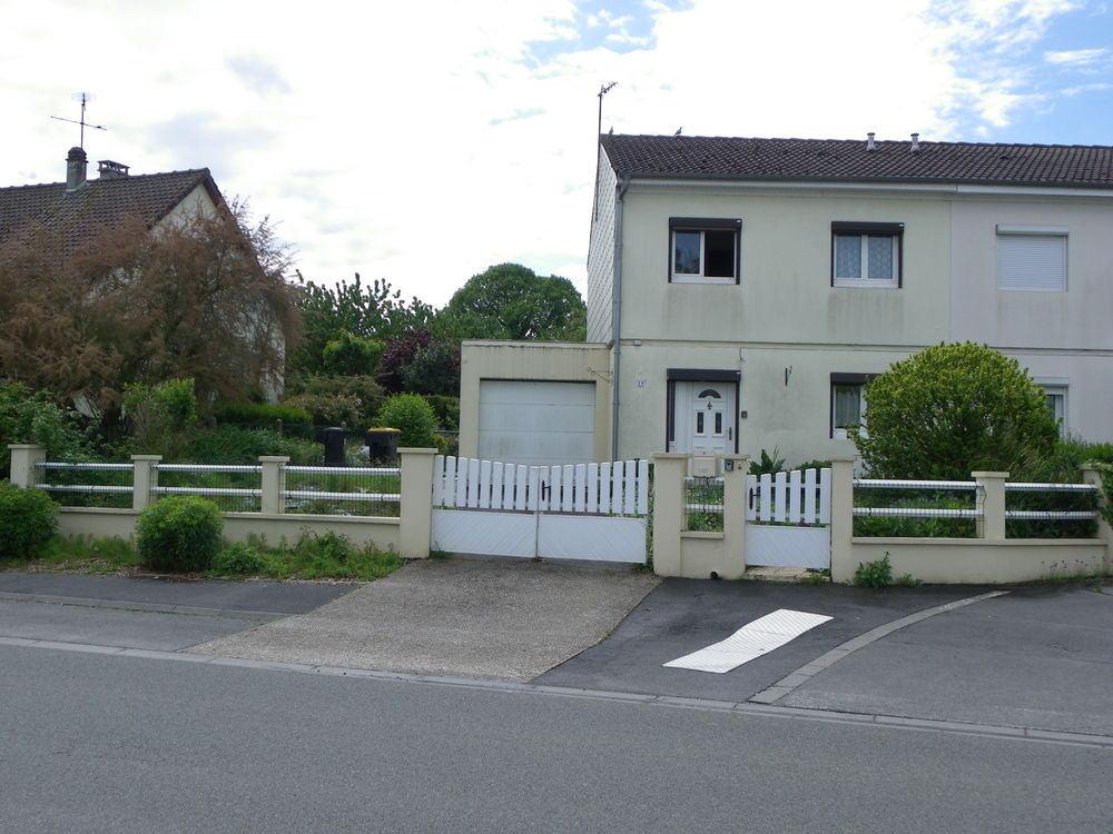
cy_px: 417
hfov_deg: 49.0
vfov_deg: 37.7
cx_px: 556
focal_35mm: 38
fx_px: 1222
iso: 50
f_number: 3.5
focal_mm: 6.8
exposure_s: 1/640
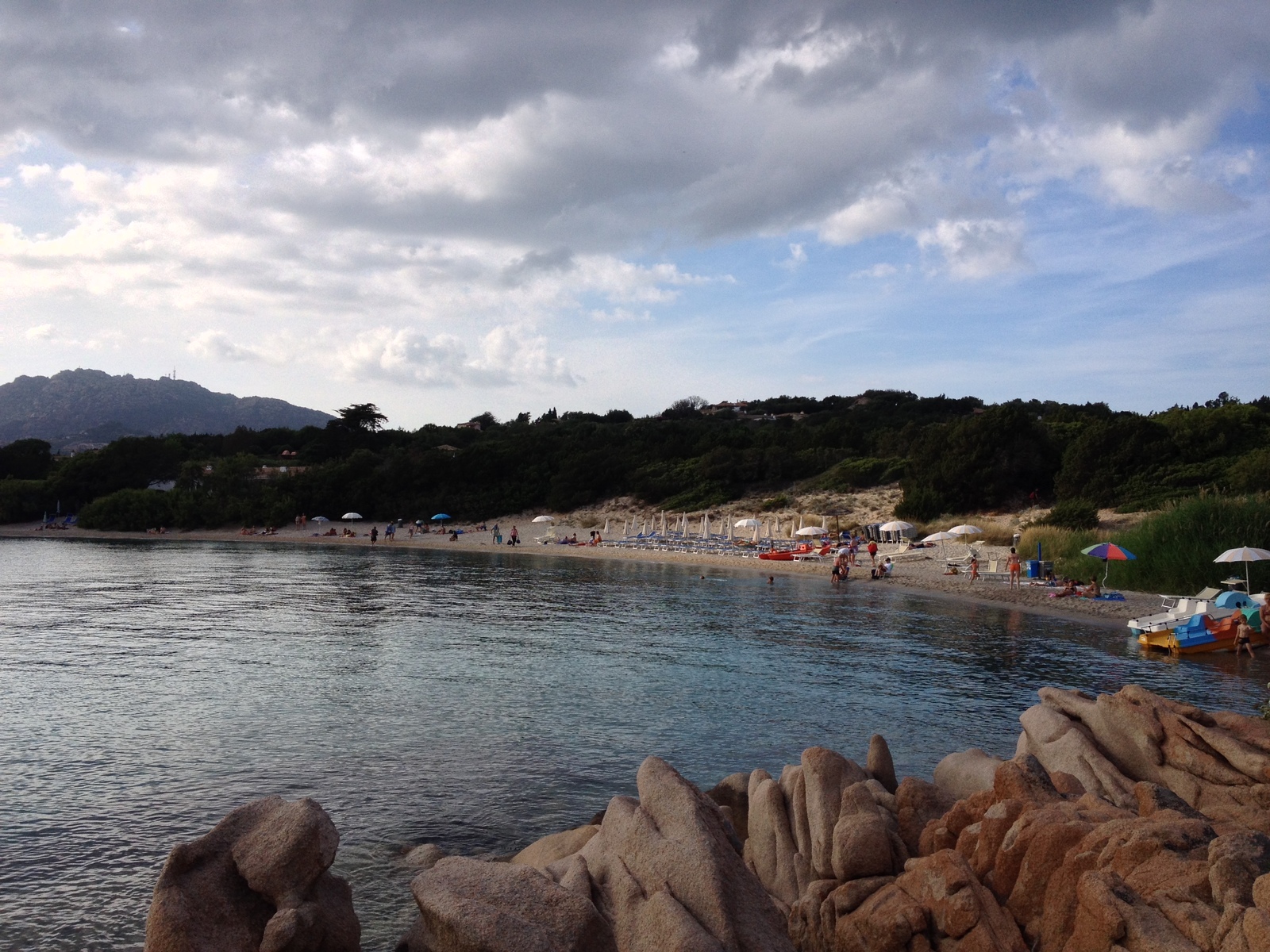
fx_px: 1284
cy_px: 476
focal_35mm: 35
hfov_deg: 52.6
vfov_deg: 40.7
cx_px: 635
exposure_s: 1/1783
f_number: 2.4
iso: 50
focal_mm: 4.28
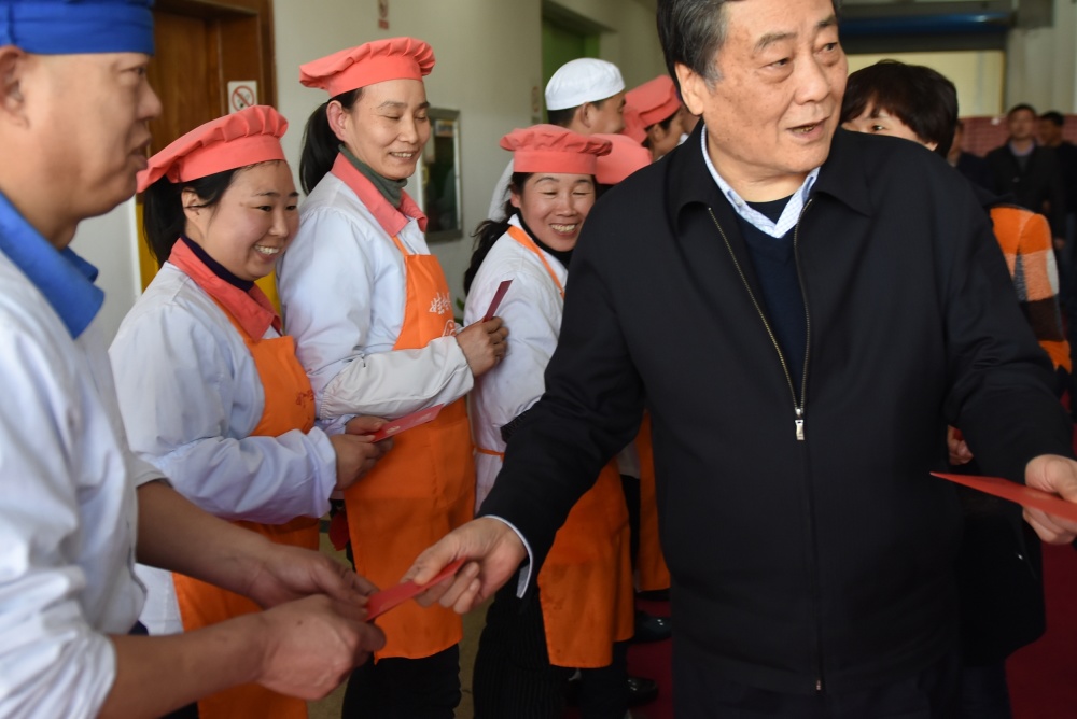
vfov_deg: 36.9
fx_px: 1078
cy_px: 360
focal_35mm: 36
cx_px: 538
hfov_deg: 53.1
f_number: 2.8
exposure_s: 1/200
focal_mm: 24
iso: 900
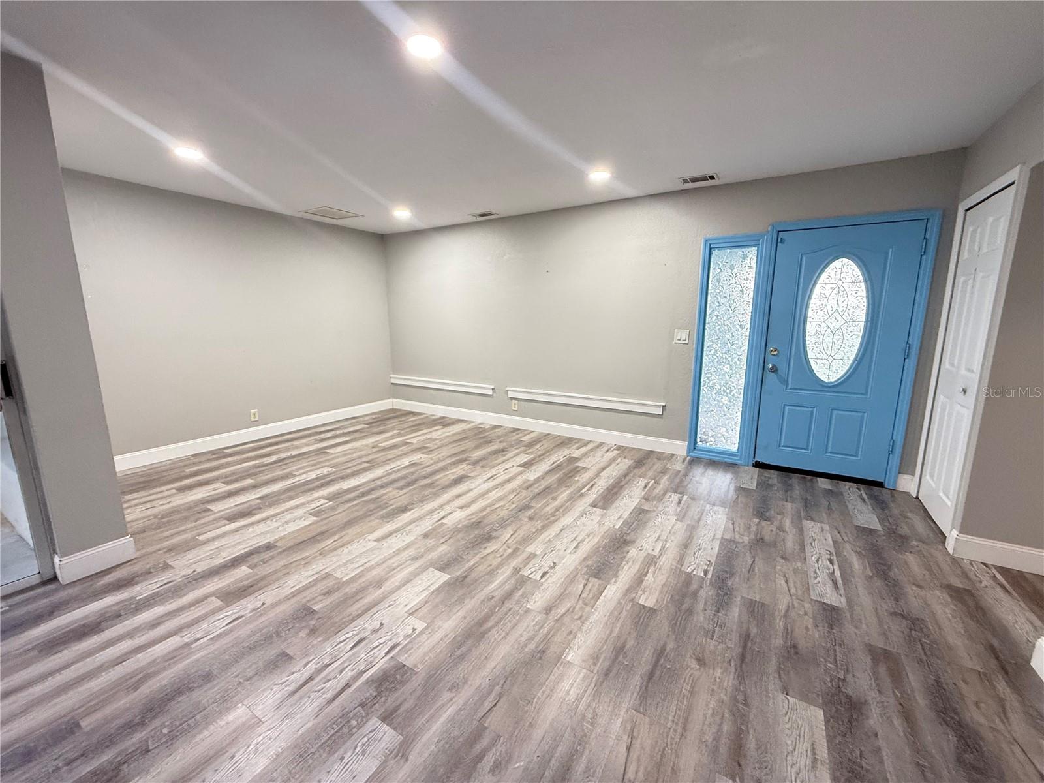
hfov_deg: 102.1
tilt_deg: -9.5
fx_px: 422
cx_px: 522
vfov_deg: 85.7
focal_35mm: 14
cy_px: 392
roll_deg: +0.3
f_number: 2.2
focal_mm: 2.22
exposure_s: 1/60
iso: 400
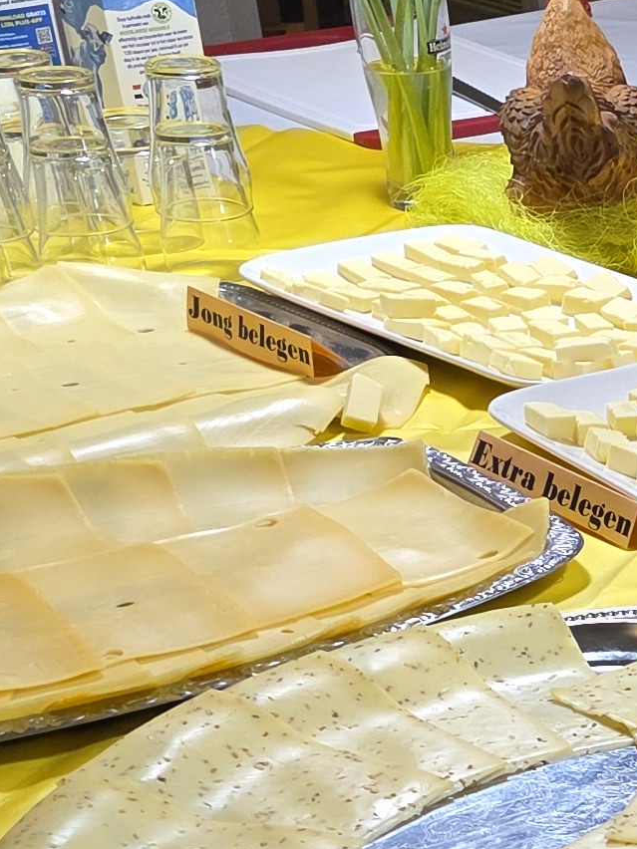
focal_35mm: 108
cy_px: 847
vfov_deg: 17.8
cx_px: 1401
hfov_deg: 11.8
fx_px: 2650
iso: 160
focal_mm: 6.3
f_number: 1.7
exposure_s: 1/100
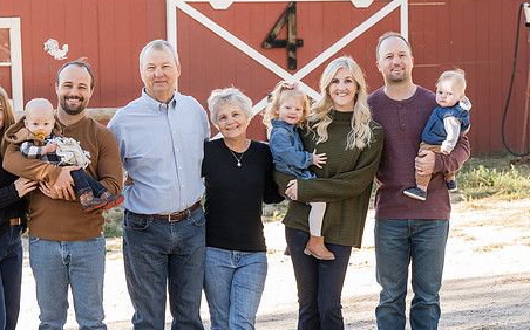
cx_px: 212
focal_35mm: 106
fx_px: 1530
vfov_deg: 12.3
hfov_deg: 19.6
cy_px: 154
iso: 1600
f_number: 6.3
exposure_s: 1/320
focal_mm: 81
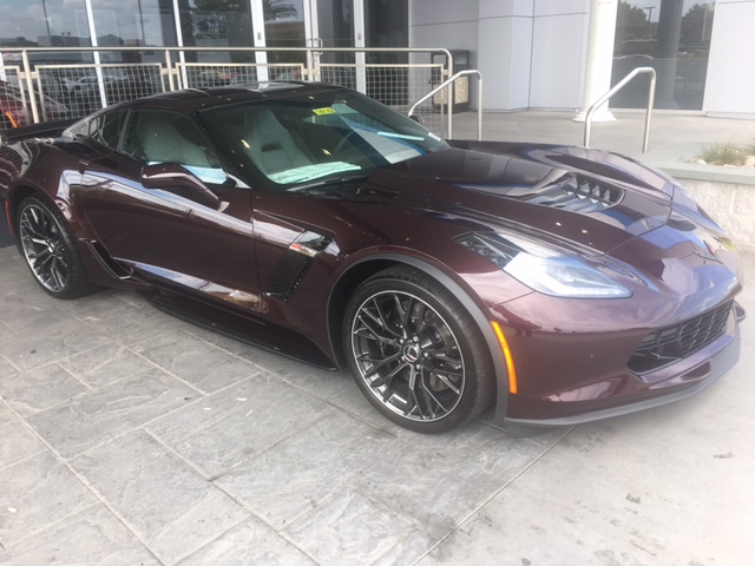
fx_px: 633
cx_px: 378
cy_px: 283
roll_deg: +1.4
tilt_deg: -17.6
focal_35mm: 29
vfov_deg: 48.2
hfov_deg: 61.7
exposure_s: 1/156
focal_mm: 4.15
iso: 25
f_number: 2.2
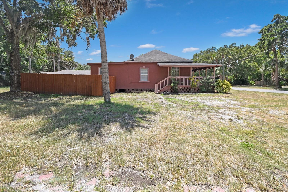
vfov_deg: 77.3
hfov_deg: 100.4
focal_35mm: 15
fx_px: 120
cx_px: 144
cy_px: 96
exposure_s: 1/100
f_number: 9
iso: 125
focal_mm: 10
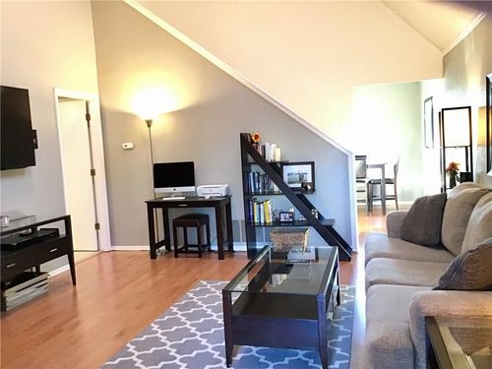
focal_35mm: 31
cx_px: 246
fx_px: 441
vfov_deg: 45.4
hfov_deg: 58.4
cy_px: 184
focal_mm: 3.3
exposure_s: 1/15
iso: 200
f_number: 2.4
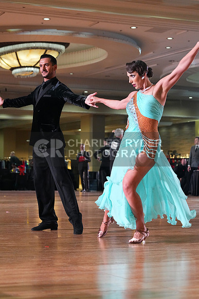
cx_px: 100
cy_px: 150
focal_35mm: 91
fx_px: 754
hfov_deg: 15.0
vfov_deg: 22.4
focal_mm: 91
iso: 6400
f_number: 5
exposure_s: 1/400
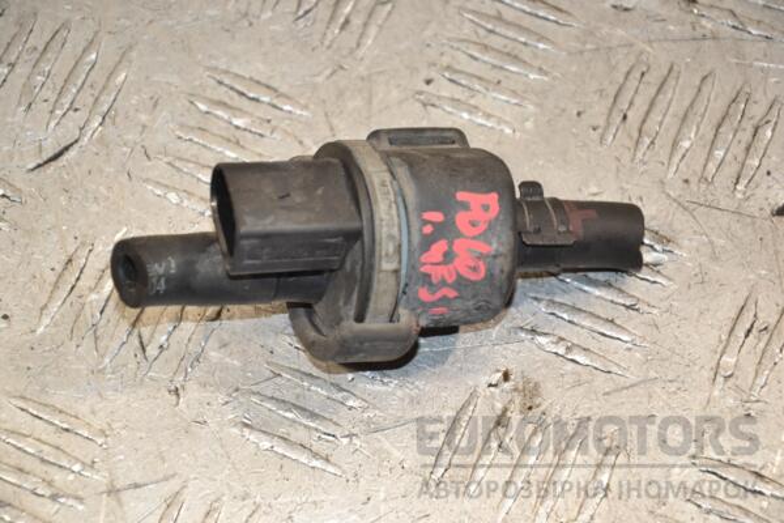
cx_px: 392
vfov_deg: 9.9
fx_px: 3005
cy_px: 262
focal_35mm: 138
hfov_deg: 14.9
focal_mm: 92
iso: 800
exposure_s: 1/200
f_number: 6.3
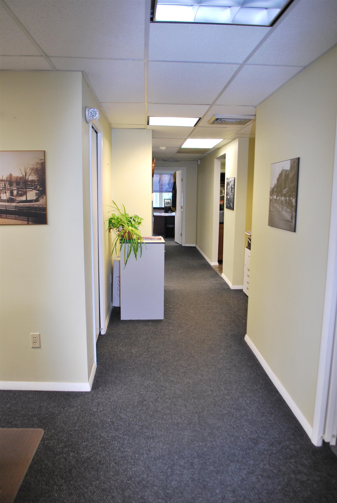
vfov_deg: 67.3
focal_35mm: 27
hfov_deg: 48.0
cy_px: 252
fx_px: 378
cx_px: 168
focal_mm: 18
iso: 400
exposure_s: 1/30
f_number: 3.5
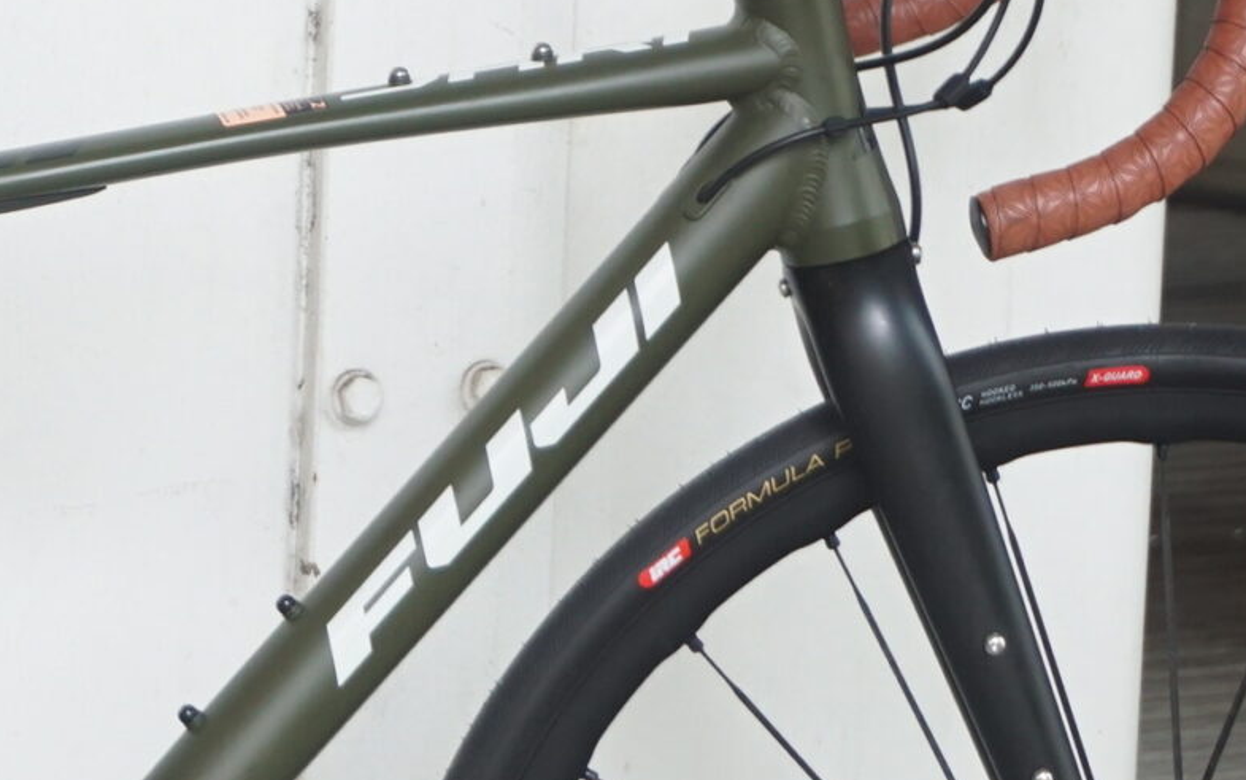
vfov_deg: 5.3
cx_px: -10
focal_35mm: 249
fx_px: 8457
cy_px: 631
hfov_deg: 8.4
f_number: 5.6
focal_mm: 50
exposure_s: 1/40
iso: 400
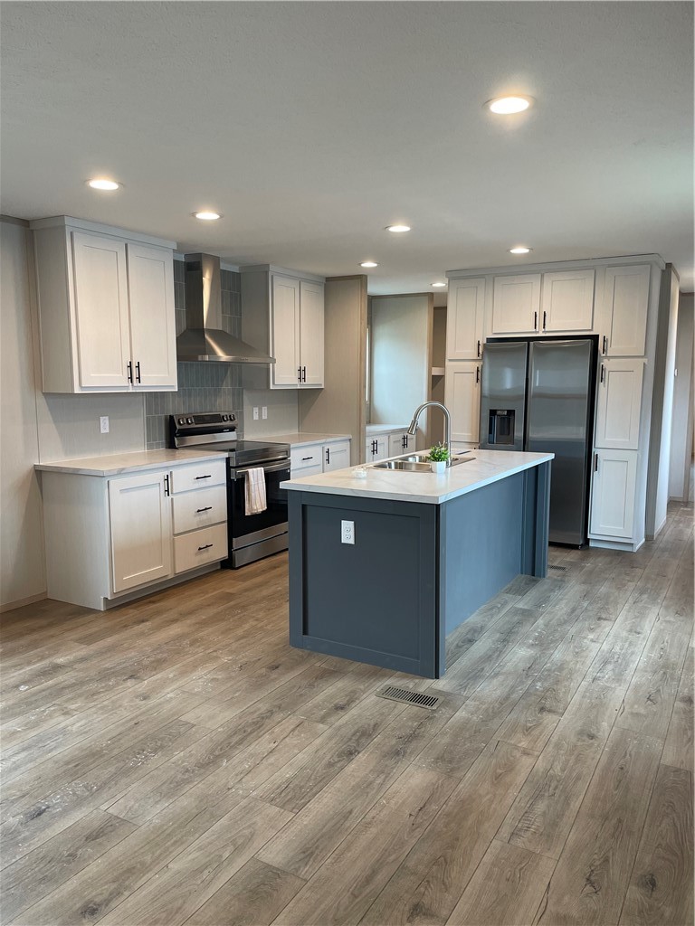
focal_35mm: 26
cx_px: 348
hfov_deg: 53.1
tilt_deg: -7.1
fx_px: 696
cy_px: 463
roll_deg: -0.3
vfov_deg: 67.3
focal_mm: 4.2
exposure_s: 1/120
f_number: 1.6
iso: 125
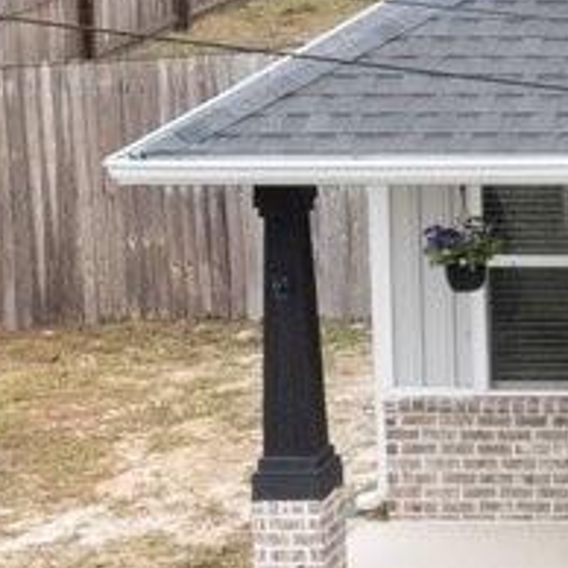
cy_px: -436
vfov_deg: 8.6
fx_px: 3657
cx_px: 1505
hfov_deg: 8.0
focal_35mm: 197
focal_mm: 8.38
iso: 200
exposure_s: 1/100
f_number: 2.8
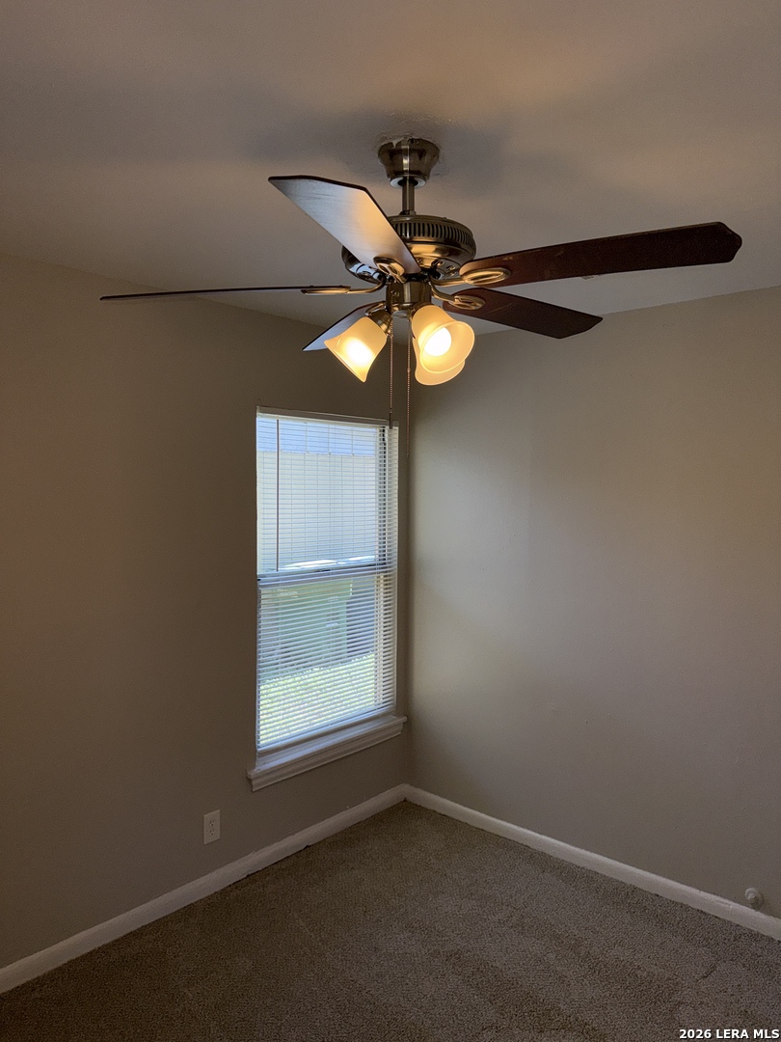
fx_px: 722
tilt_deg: -2.4
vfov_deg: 71.6
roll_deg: -1.3
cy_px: 521
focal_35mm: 24
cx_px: 390
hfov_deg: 56.8
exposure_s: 1/537
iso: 50
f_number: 1.78
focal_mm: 6.76
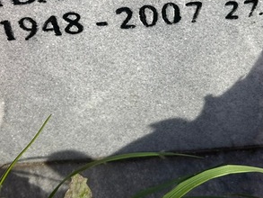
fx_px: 540
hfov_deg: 27.4
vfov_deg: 19.6
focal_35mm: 71
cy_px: -35
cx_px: 115
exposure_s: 1/4630
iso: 50
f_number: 1.5
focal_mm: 5.7
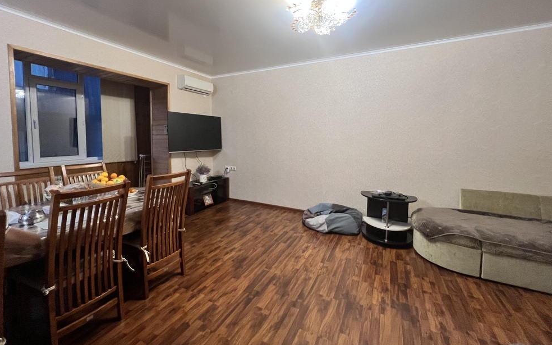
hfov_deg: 105.3
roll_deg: +0.1
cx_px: 274
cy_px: 146
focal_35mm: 14
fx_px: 211
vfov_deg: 78.1
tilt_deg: -3.4
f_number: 1.8
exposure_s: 1/50
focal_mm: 1.57
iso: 250
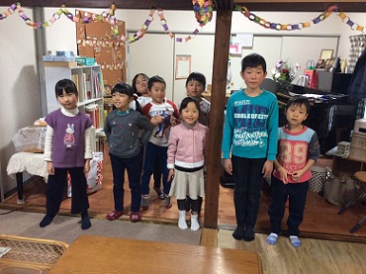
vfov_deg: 44.1
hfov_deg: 56.8
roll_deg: -2.7
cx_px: 183
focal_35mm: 32
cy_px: 137
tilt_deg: -15.5
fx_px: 338
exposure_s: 1/24
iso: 200
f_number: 2.4
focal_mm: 3.3
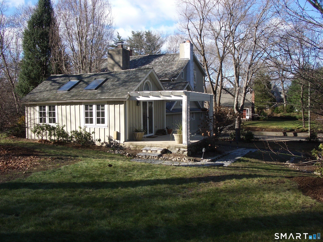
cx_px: 162
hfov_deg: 52.6
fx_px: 327
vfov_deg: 40.7
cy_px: 121
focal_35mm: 35
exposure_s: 1/250
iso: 80
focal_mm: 5.8
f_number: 4.3
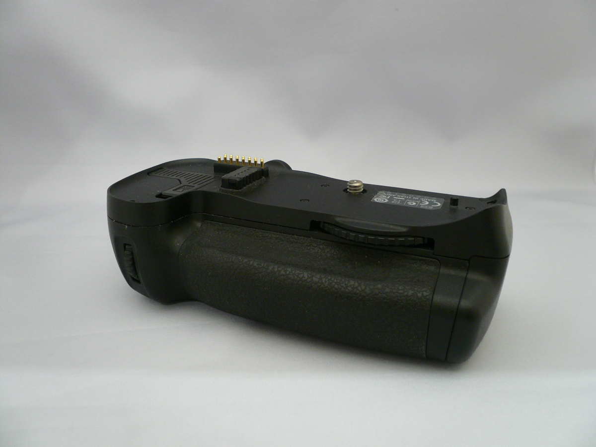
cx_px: 298
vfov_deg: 49.7
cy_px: 224
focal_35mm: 28
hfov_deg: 63.4
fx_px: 482
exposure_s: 1/15
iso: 125
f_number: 2.8
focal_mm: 4.6
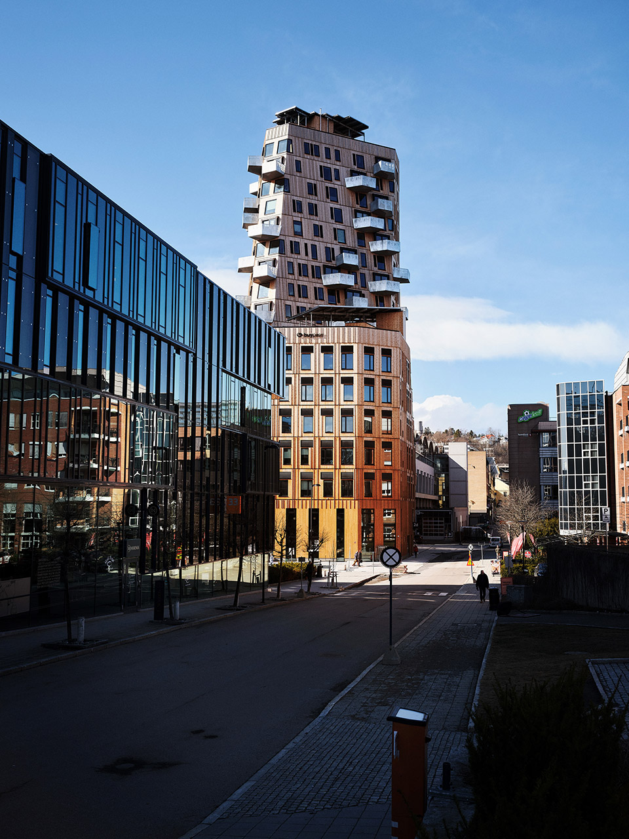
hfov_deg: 39.7
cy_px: 420
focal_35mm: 36
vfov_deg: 51.4
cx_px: 314
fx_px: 872
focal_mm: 45
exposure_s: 1/500
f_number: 8
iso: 400
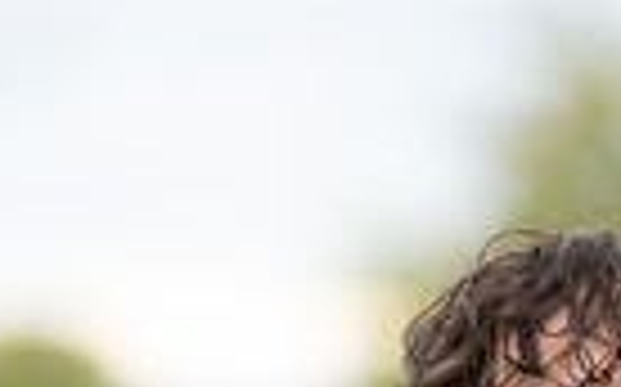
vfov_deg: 4.5
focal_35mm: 282
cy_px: 972
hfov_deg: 7.4
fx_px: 4769
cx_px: 441
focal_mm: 85
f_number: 1.3
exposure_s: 1/400
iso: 500
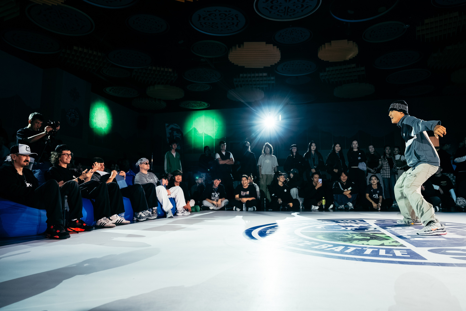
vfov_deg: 53.1
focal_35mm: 24
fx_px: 311
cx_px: 233
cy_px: 156
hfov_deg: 73.7
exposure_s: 1/800
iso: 3200
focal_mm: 24
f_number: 2.8
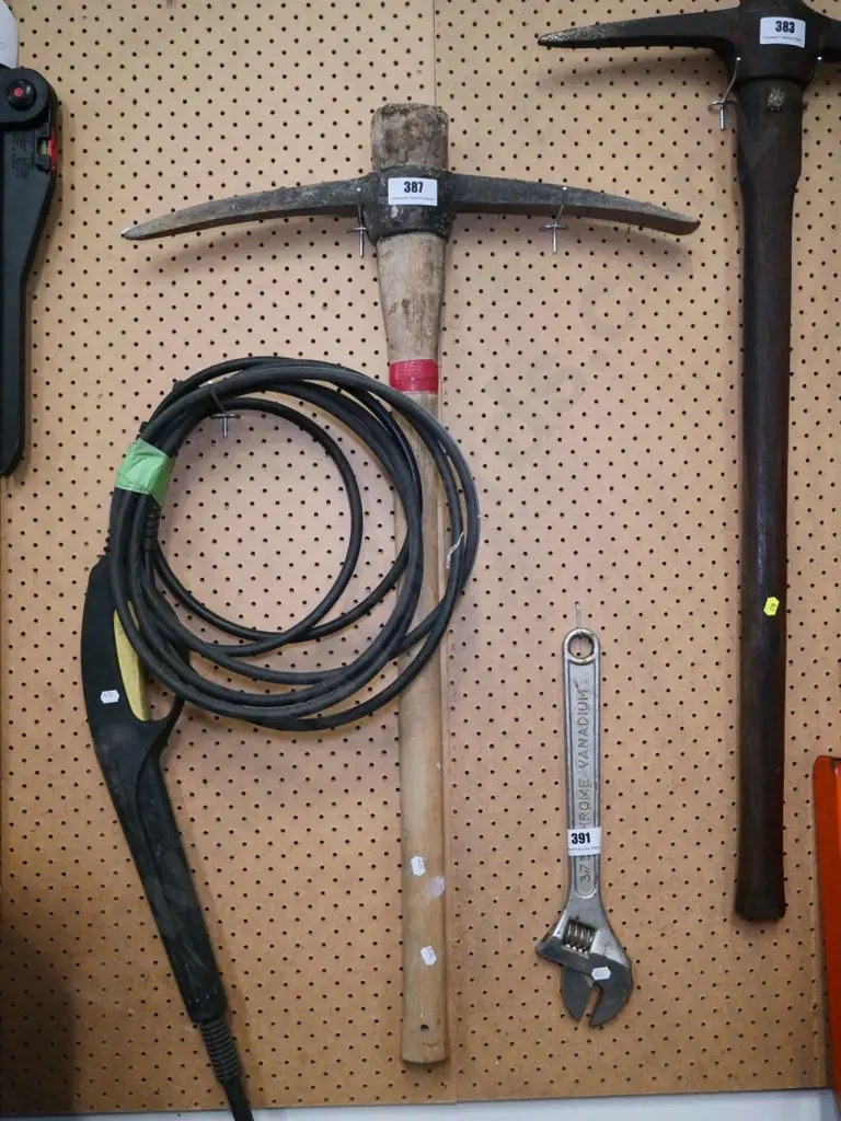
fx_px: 1101
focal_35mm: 34
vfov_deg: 54.0
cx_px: 420
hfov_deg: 41.8
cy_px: 560
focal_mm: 17
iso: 3200
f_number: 4.5
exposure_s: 1/400
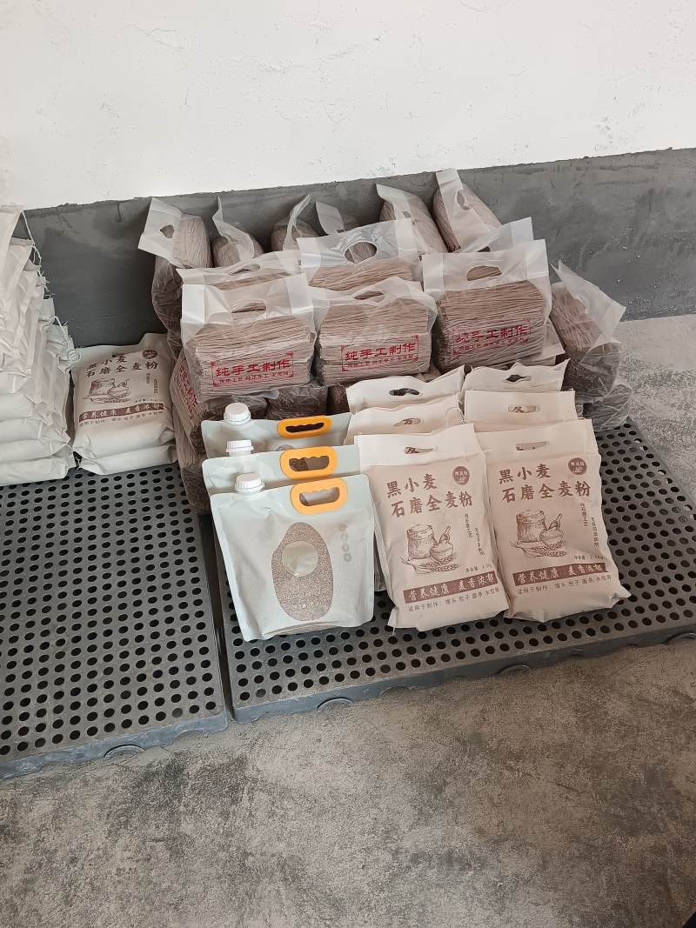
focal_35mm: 29
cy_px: 464
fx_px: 778
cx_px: 348
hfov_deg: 48.2
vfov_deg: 61.7
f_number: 1.8
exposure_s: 1/33.3
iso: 498
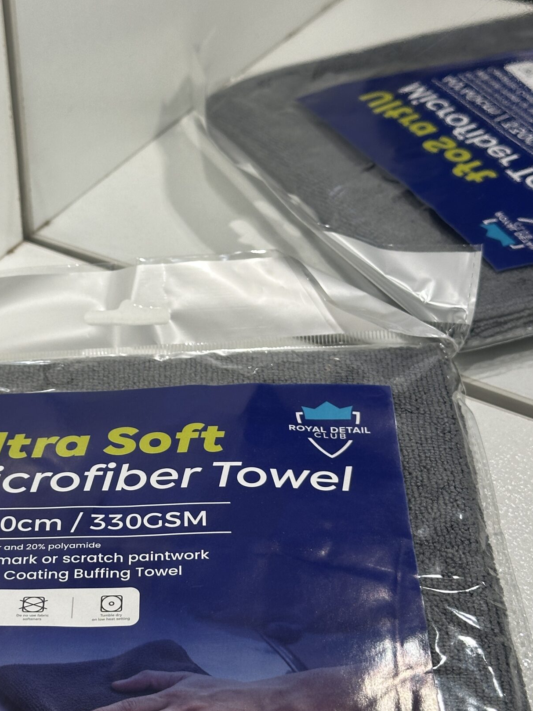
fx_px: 1560
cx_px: 138
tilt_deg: -39.9
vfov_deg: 25.6
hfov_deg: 19.3
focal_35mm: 76
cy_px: 441
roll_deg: +2.6
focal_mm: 6.86
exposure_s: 1/176
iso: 50
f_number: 1.78
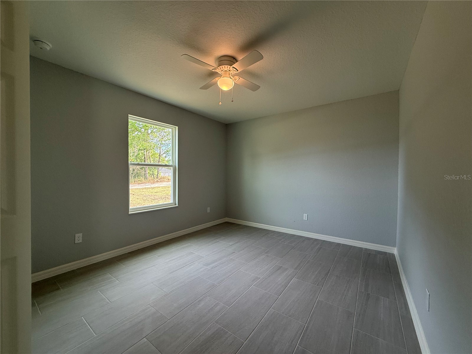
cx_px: 236
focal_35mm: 14
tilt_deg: -0.8
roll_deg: -0.3
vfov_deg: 85.7
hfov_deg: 102.1
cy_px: 177
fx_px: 191
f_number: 2.2
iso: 160
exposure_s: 1/120
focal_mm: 2.22
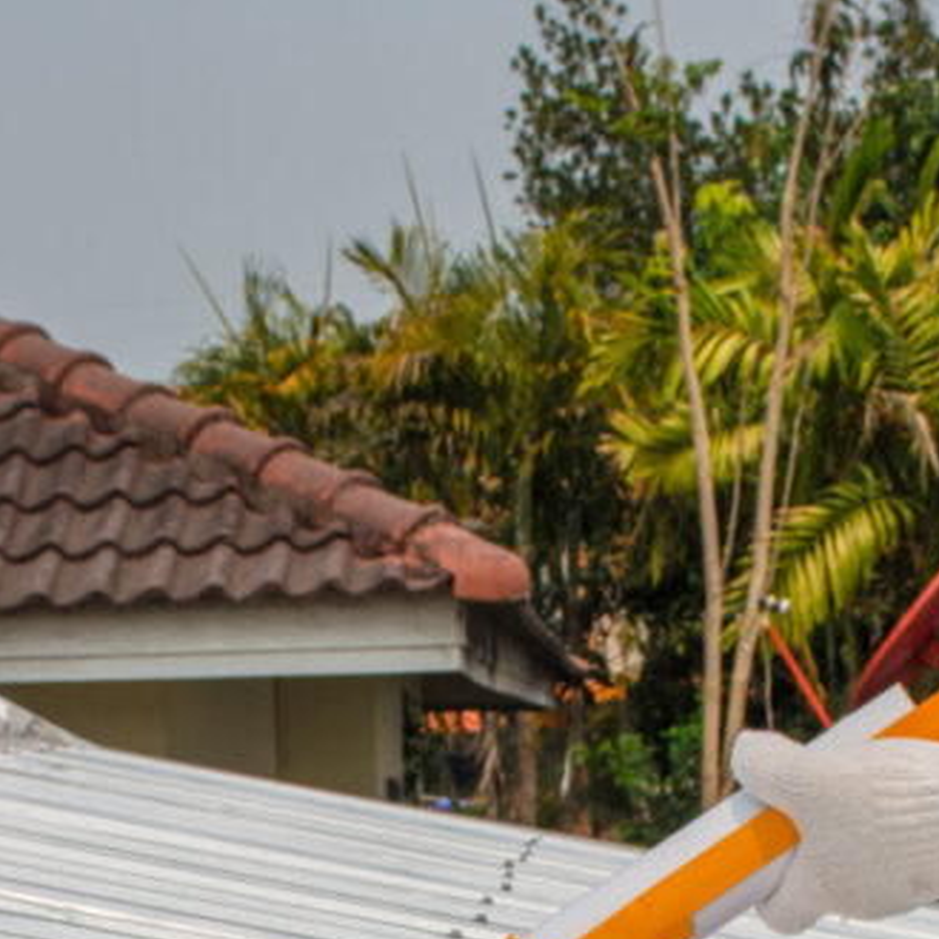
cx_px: 382
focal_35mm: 149
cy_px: 1047
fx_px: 4573
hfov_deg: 11.7
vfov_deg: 11.5
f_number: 11
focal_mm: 32
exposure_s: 1/400
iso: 100
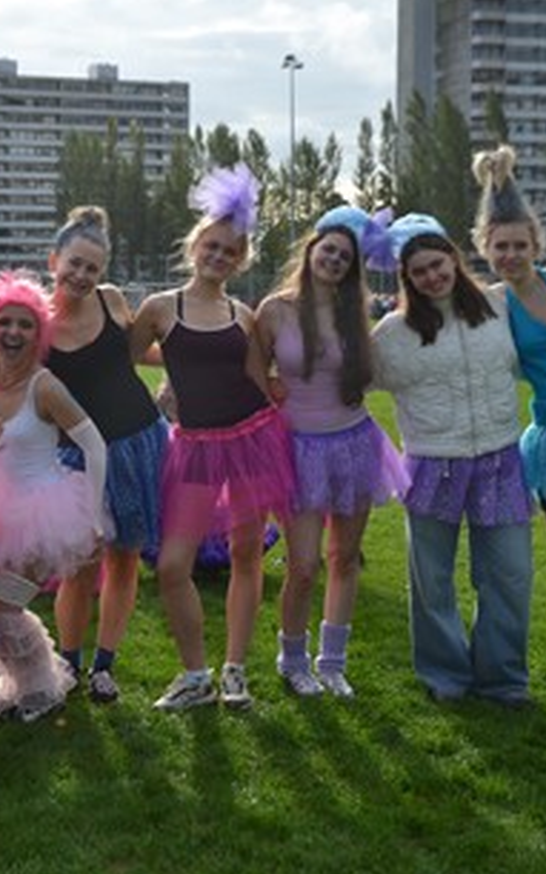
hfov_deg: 21.1
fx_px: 1430
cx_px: 31
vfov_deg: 34.0
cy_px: 410
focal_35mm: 60
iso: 100
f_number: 8
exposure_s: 1/250
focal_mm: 24
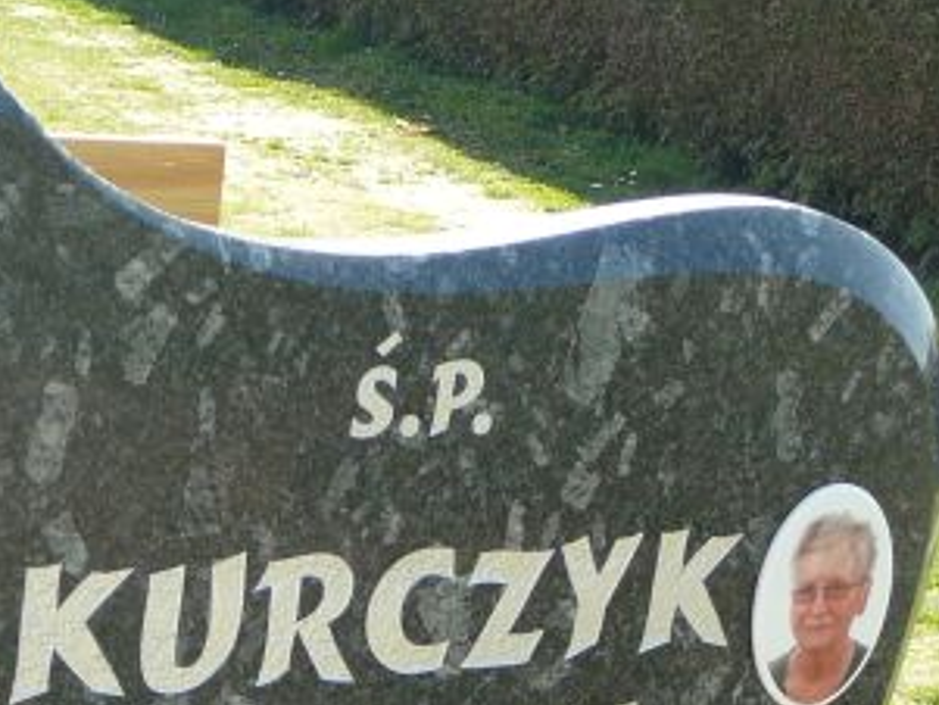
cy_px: 736
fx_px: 2714
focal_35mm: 100
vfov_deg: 14.5
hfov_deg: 19.6
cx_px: 365
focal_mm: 7
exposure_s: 1/250
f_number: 3.3
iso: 80
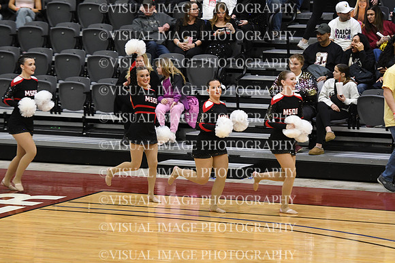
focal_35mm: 210
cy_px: 132
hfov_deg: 9.8
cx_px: 198
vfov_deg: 6.5
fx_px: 2305
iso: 3200
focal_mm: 140
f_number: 2.8
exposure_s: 1/400
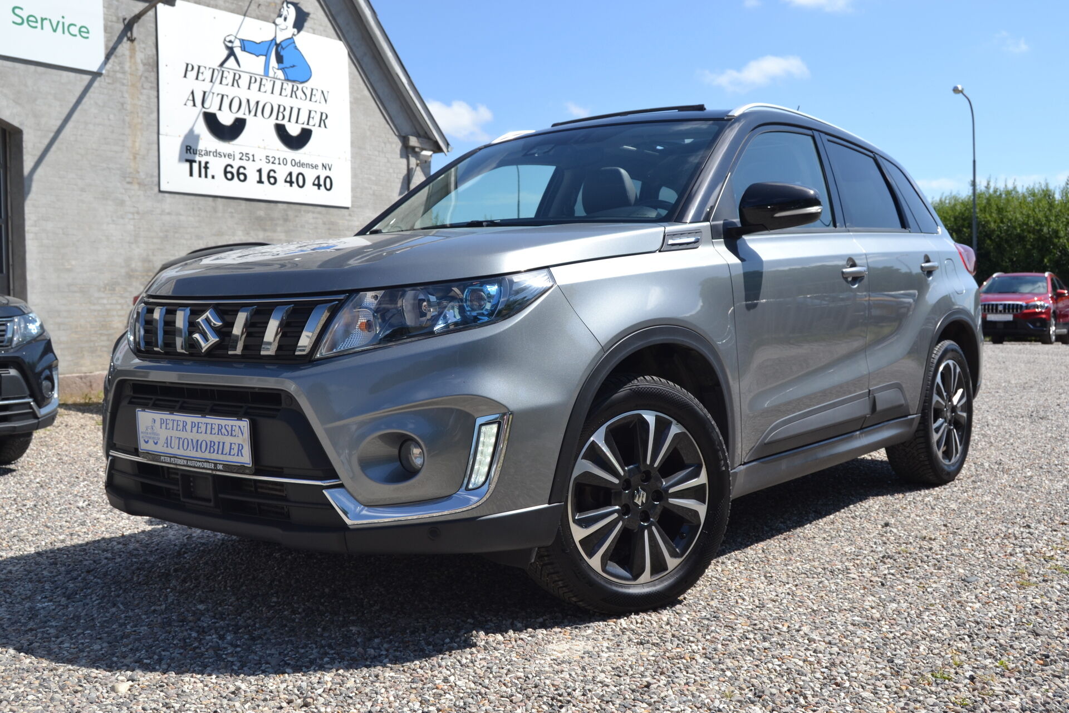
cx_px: 534
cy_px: 356
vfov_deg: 36.9
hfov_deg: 53.1
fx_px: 1069
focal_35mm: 36
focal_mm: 24
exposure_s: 1/250
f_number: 8
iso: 100
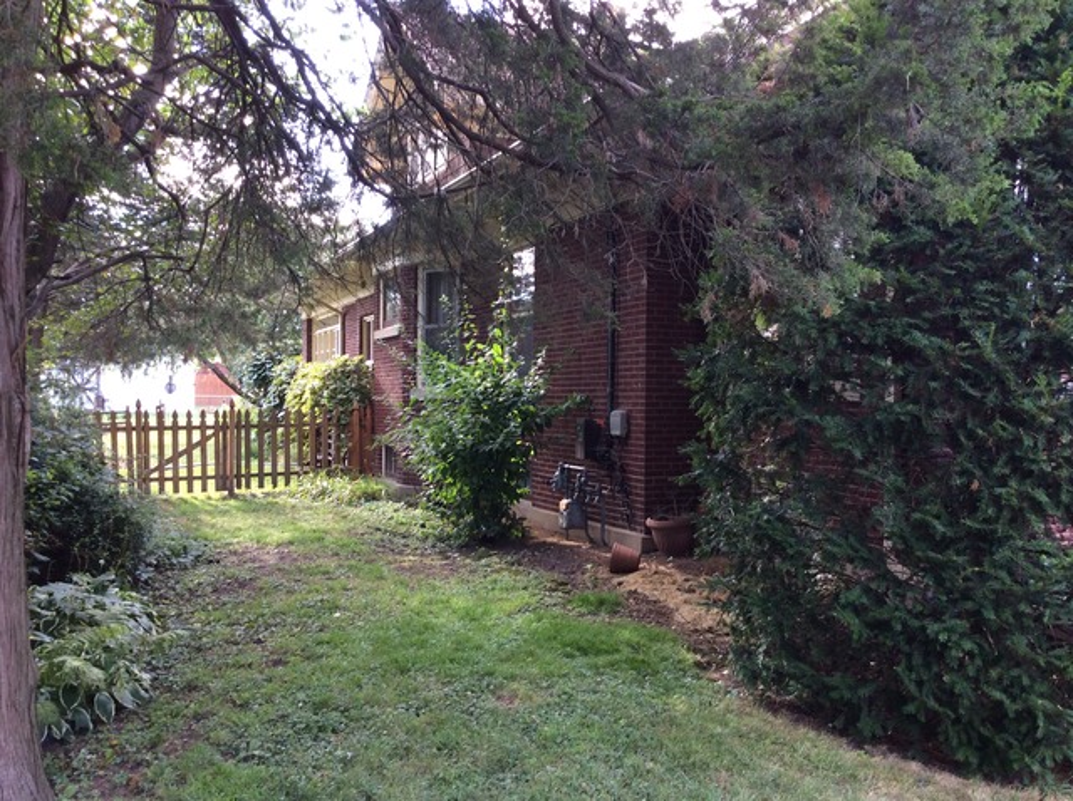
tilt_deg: -0.8
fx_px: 990
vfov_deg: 44.1
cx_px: 536
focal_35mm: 32
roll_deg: +2.1
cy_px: 400
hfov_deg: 56.9
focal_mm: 3.3
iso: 40
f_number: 2.4
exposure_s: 1/60
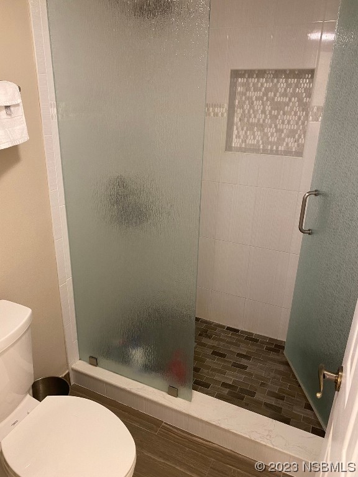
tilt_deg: -20.6
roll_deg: -0.9
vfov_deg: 67.3
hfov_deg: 53.1
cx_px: 179
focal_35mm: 26
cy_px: 238
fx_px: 359
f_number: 1.8
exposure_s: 1/60
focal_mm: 4.25
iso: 250
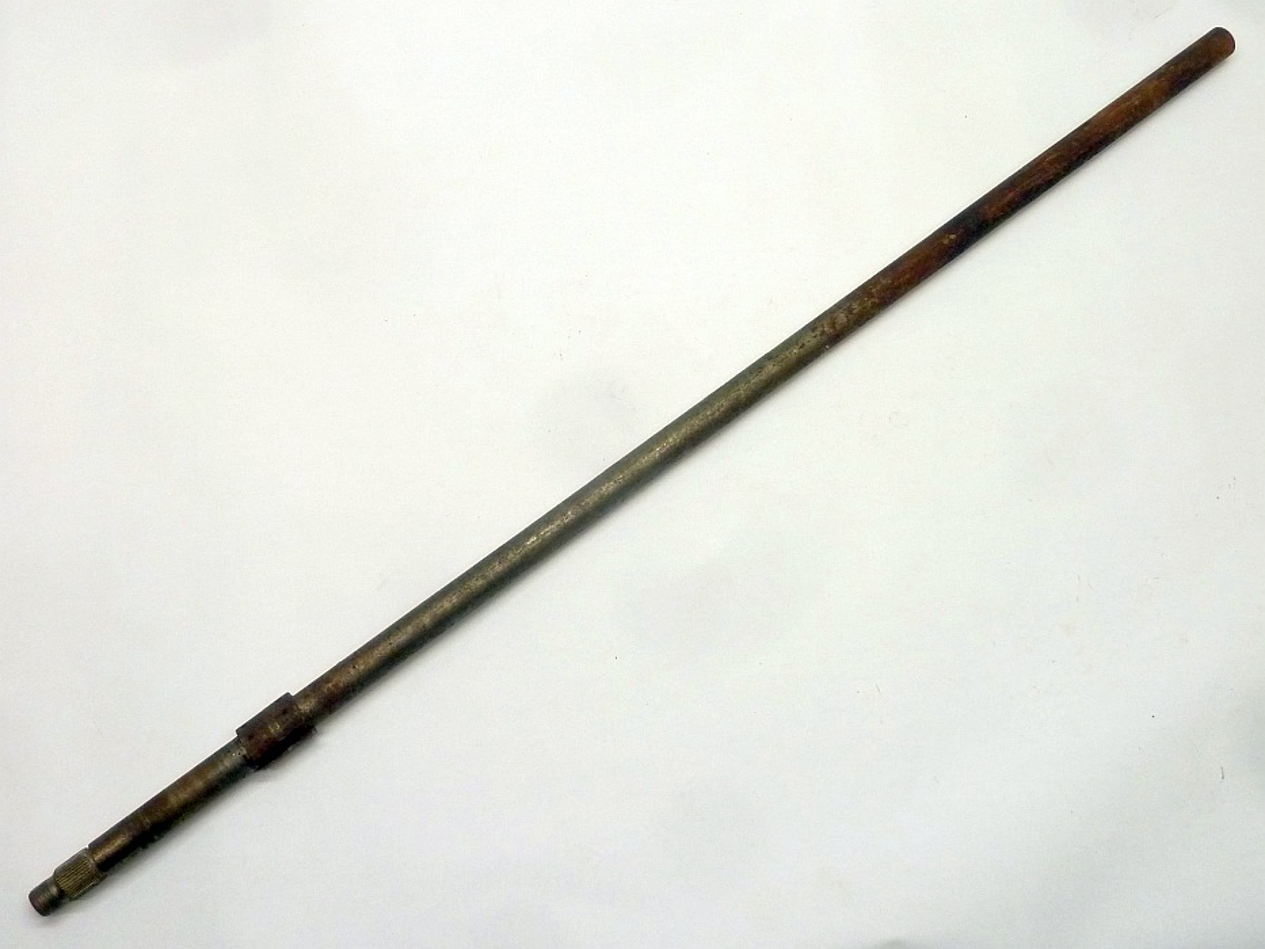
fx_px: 1096
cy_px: 474
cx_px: 632
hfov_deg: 60.0
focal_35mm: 30
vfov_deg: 46.8
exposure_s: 1/30
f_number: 3.4
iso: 250
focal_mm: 5
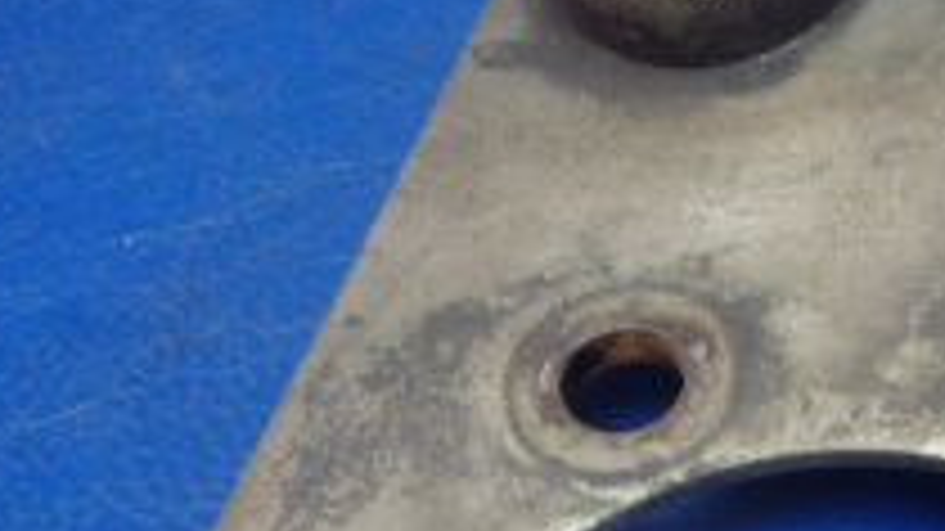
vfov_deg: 12.4
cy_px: 765
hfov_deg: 21.7
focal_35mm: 93
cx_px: 1048
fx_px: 2330
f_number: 3.9
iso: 500
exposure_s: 1/30
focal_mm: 5
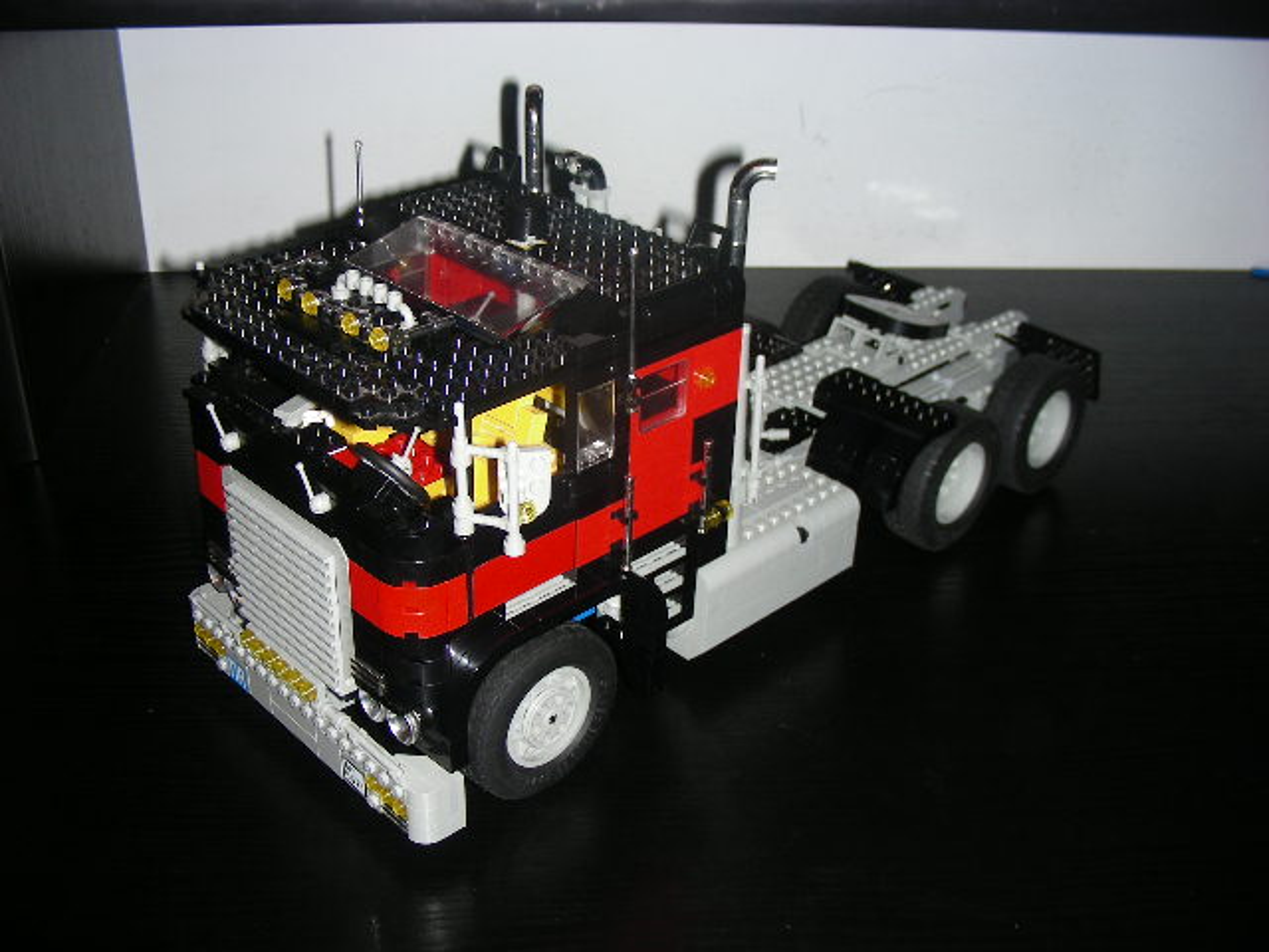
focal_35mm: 38
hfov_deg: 49.0
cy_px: 476
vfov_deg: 37.7
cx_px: 634
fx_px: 1393
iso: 50
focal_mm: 6.3
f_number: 3.5
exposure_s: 1/60
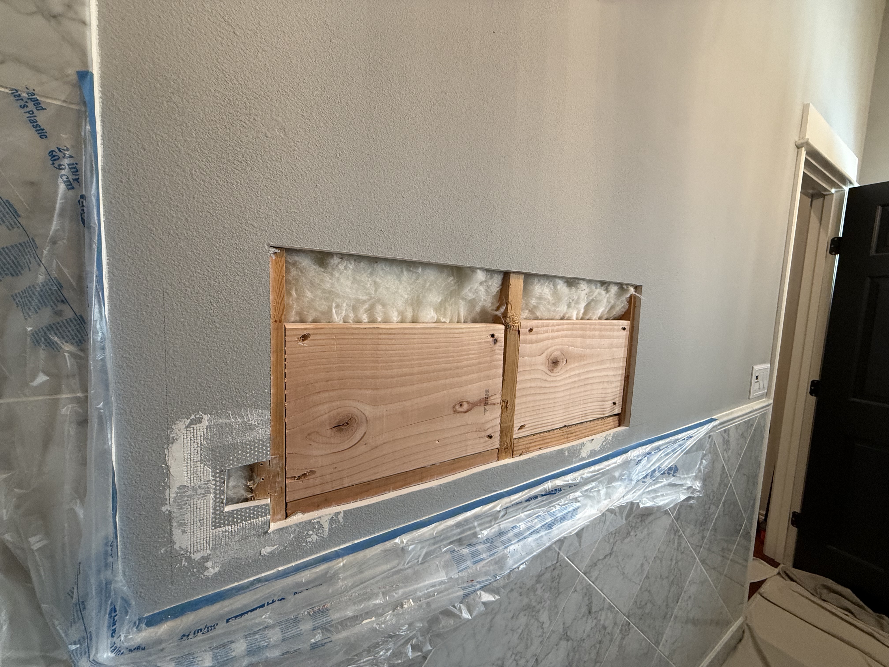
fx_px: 360
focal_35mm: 14
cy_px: 334
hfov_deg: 102.1
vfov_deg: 85.7
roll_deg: -2.5
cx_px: 444
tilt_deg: -4.2
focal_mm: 2.22
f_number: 2.2
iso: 200
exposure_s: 1/60
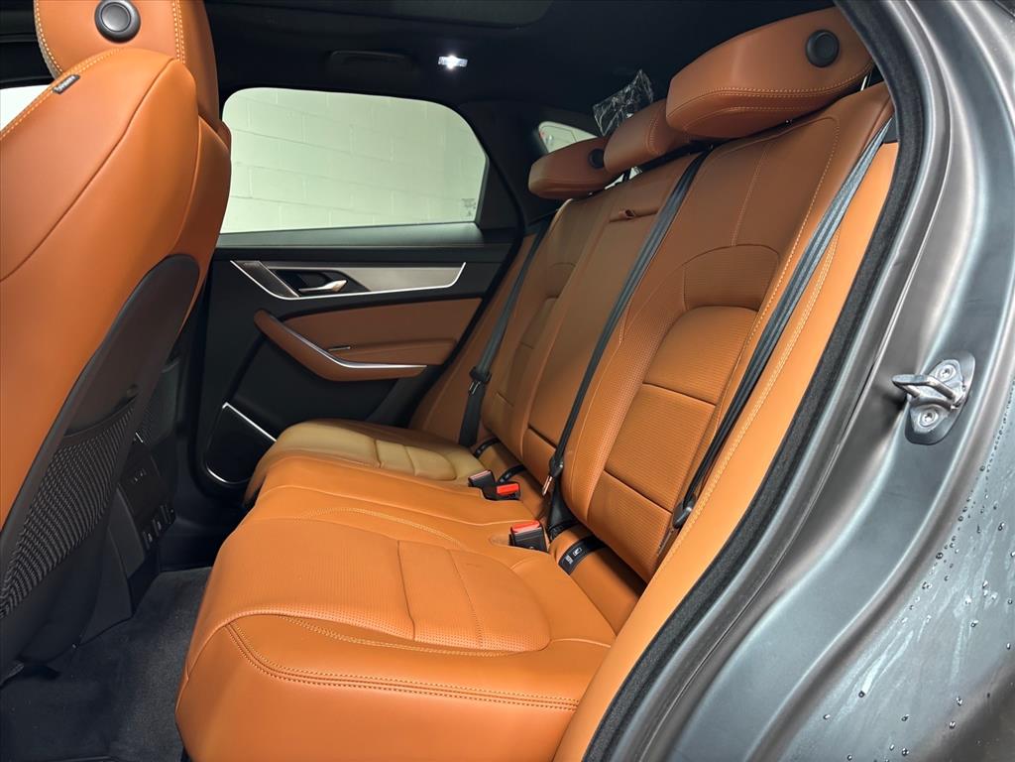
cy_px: 381
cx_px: 508
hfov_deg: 67.3
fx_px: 762
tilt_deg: -7.1
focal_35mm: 26
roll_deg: +0.6
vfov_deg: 53.1
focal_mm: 5.96
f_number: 1.6
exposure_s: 1/56
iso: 125
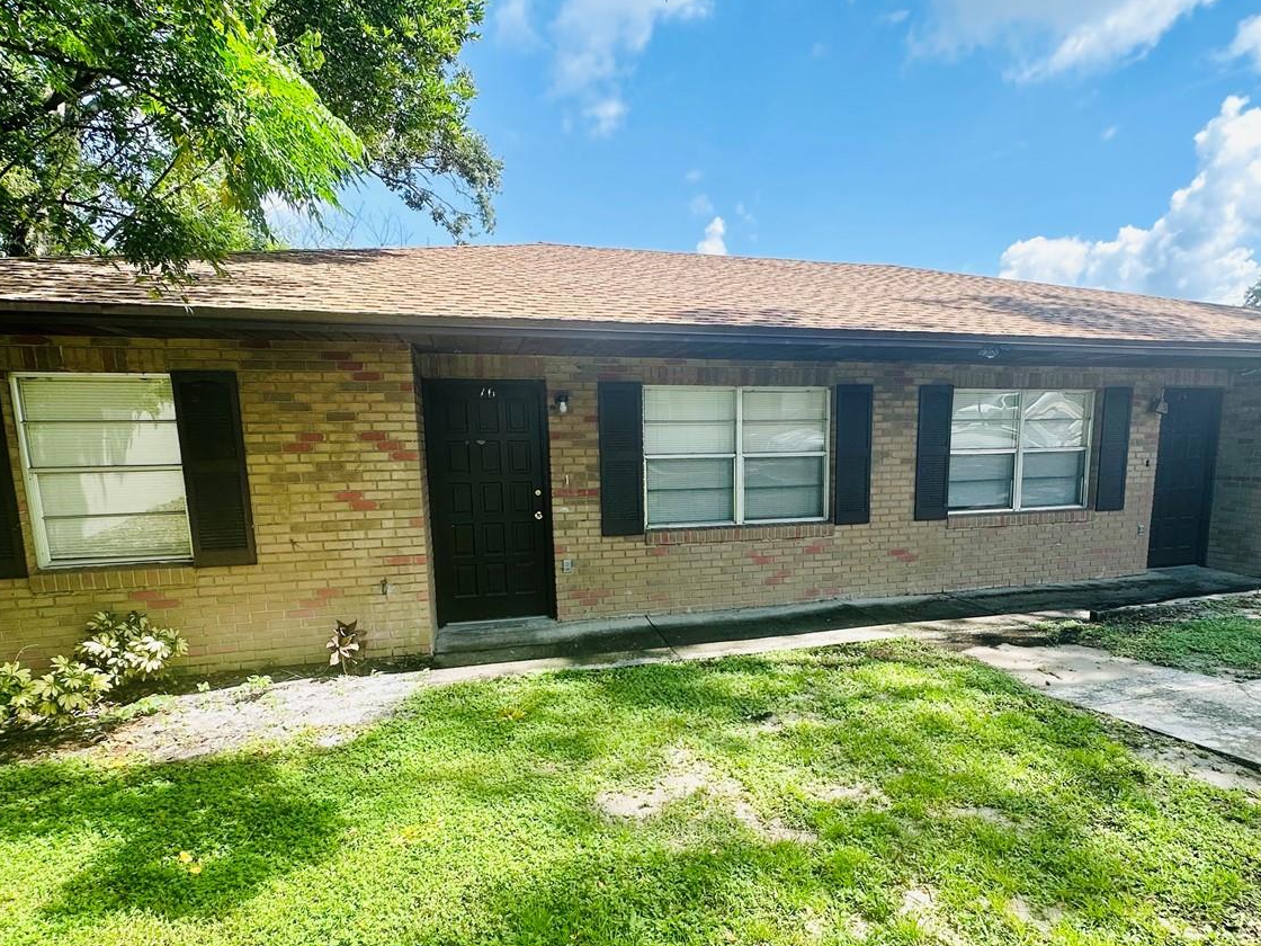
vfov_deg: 65.5
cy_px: 556
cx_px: 687
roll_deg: +0.7
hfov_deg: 81.6
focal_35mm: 20
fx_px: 729
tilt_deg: -9.1
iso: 40
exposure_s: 1/578
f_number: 2.2
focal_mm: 2.22
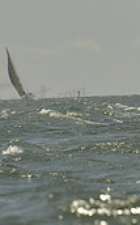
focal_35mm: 603
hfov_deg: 2.2
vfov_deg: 3.5
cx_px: 154
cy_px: -109
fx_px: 3694
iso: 280
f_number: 9
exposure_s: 1/1000
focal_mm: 175
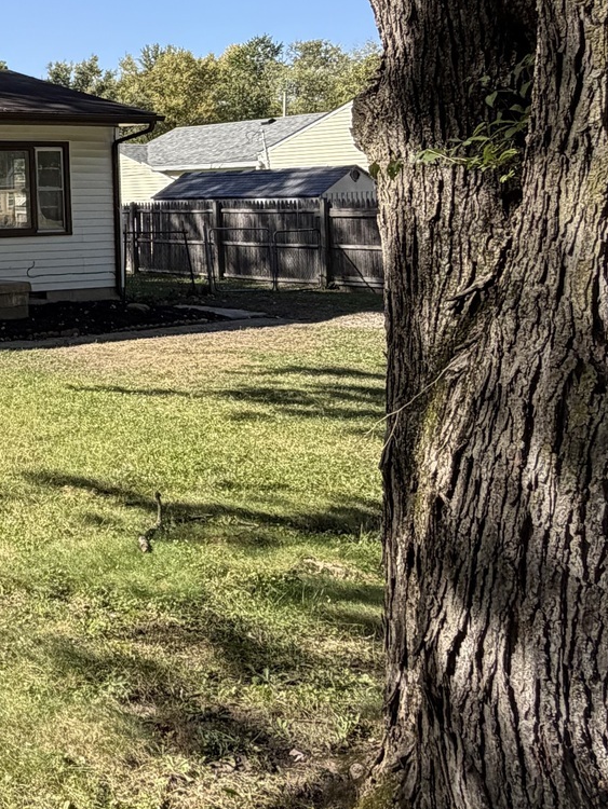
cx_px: -225
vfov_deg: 41.7
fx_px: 1006
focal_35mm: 43
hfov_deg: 27.0
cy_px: 151
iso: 40
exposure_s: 1/625
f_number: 2.2
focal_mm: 2.22
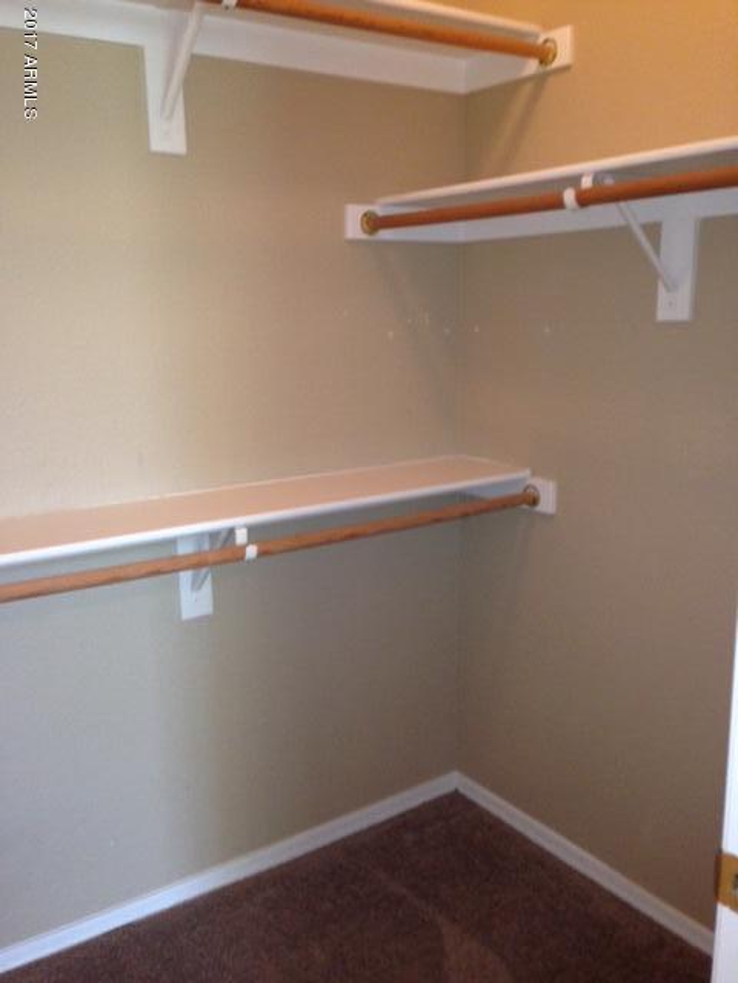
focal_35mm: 33
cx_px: 369
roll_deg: +0.5
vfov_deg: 55.4
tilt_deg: -12.9
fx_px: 938
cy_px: 492
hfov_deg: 42.9
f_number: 2.4
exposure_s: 1/17
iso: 160
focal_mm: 4.12
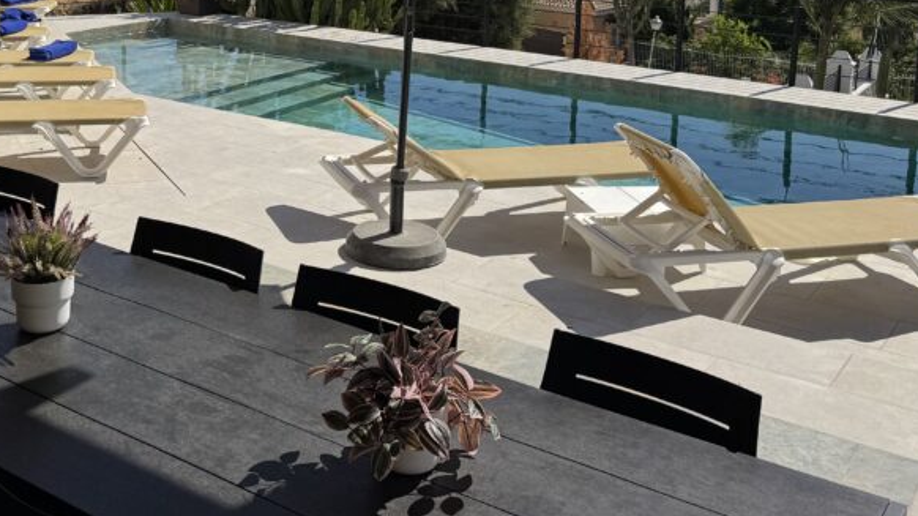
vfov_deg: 24.6
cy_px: -11
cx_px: 282
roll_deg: -0.5
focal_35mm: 46
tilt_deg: -6.9
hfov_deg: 43.7
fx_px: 1119
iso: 80
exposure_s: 1/7937
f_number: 1.78
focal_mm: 6.76
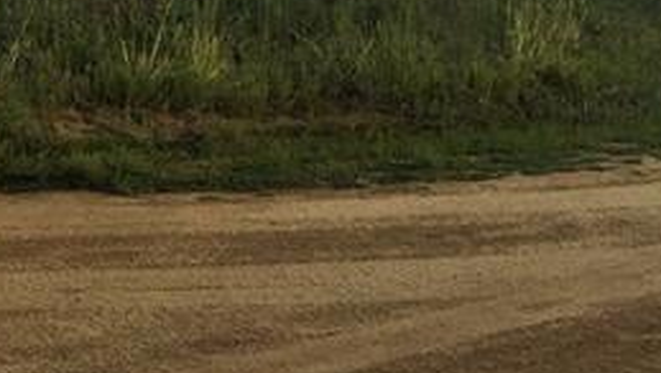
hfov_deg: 24.8
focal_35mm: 78
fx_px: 1368
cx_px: -115
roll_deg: -1.1
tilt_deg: +4.2
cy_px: -123
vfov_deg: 14.8
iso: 32
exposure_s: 1/302
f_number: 2.2
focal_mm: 4.15
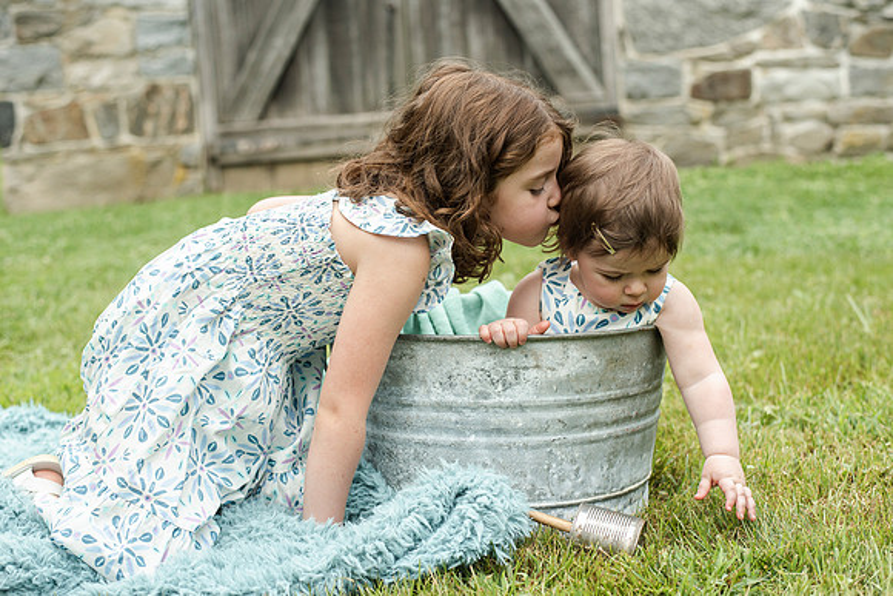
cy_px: 297
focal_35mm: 51
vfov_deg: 26.3
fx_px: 1275
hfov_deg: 38.6
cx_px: 454
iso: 640
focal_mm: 50
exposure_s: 1/2000
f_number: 3.5
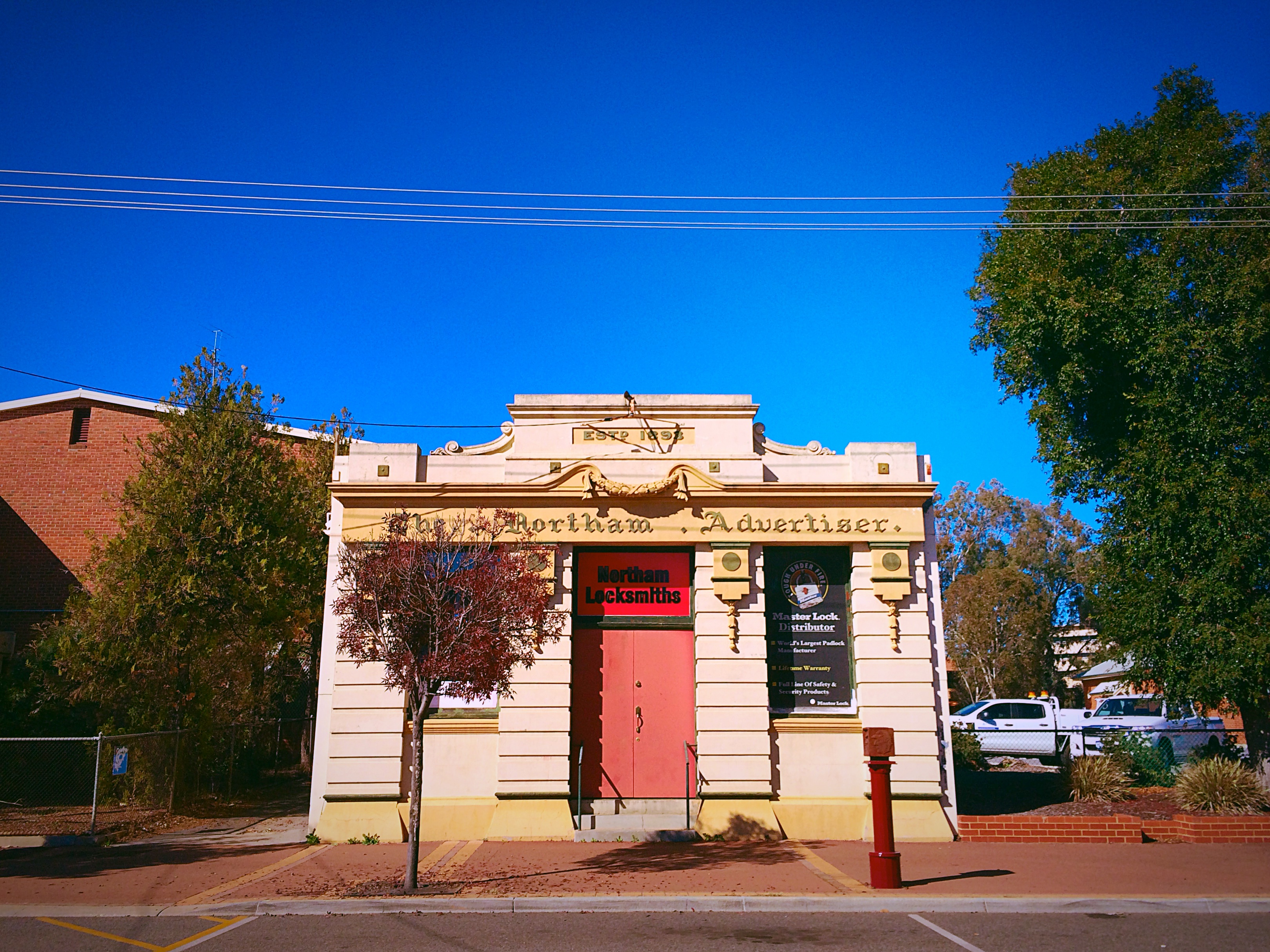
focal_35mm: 30
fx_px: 1101
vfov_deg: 46.8
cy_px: 476
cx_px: 635
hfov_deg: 60.0
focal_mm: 4.12
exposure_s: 1/3165
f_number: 2.2
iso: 40
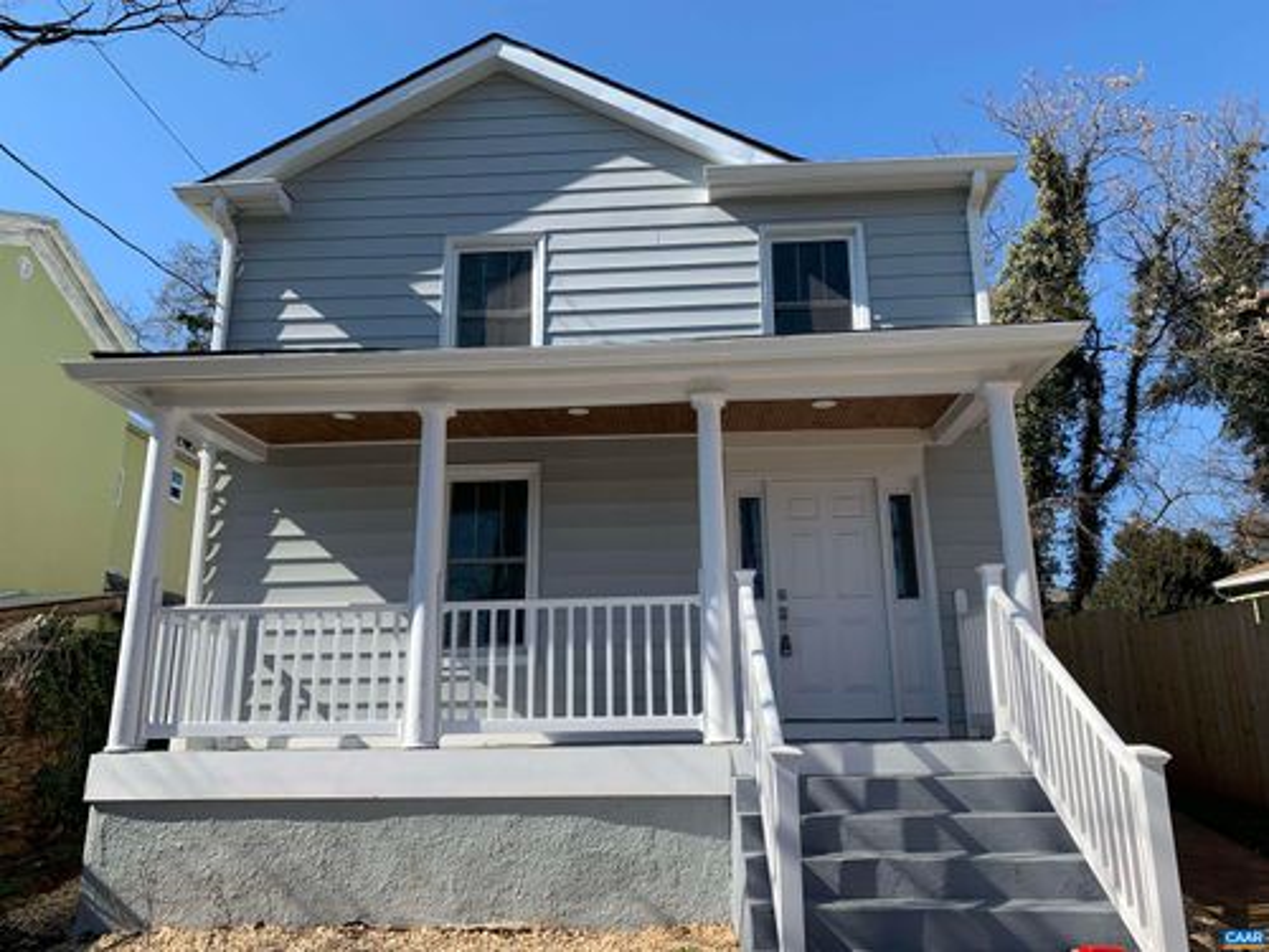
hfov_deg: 67.3
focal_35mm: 26
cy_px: 476
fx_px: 953
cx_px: 634
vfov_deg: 53.1
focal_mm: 4.25
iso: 25
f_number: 1.8
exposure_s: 1/1585
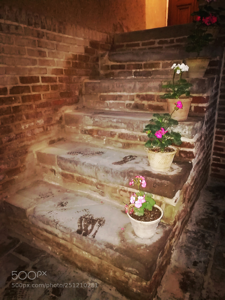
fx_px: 225
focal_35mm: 26
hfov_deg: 53.1
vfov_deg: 67.3
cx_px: 112
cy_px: 150
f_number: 2.2
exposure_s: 1/14.3
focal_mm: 3.83
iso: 1250
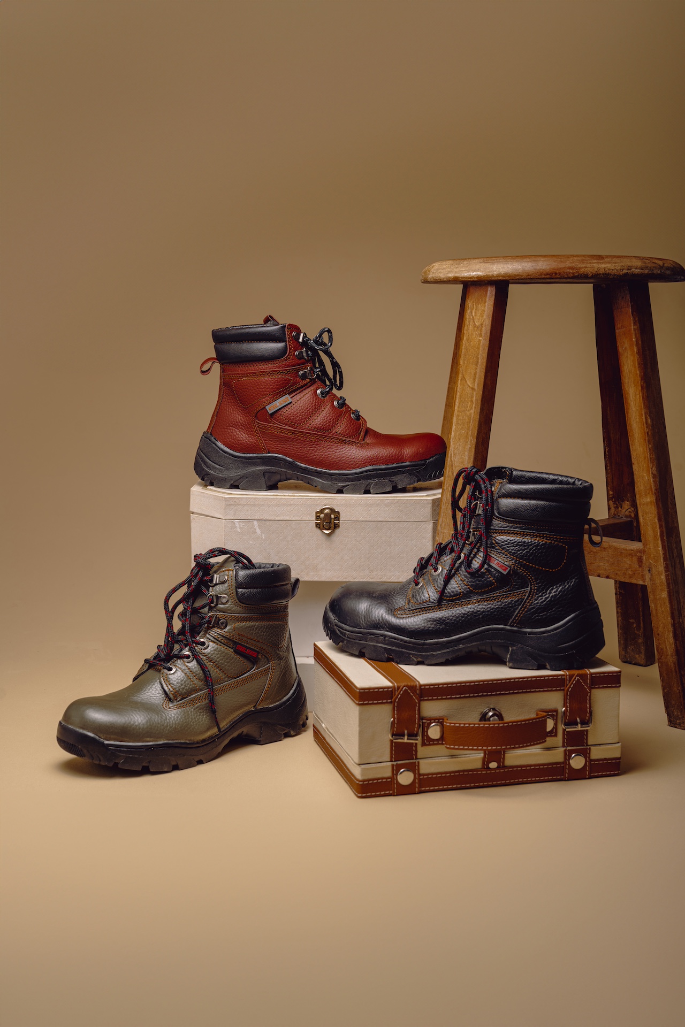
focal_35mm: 45
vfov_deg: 43.6
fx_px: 1284
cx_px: 342
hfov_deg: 29.9
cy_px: 514
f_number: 6.3
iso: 31
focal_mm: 45
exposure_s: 1/160
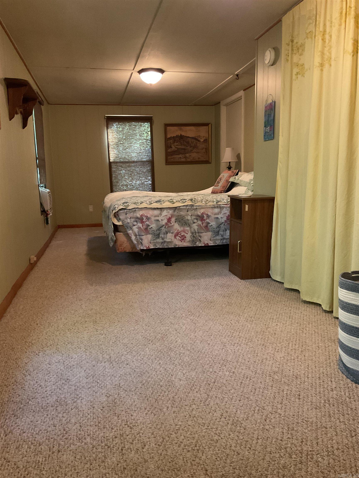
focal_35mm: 29
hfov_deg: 48.2
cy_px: 239
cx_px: 180
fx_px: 401
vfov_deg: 61.7
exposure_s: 1/25
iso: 320
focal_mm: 3
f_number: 1.8
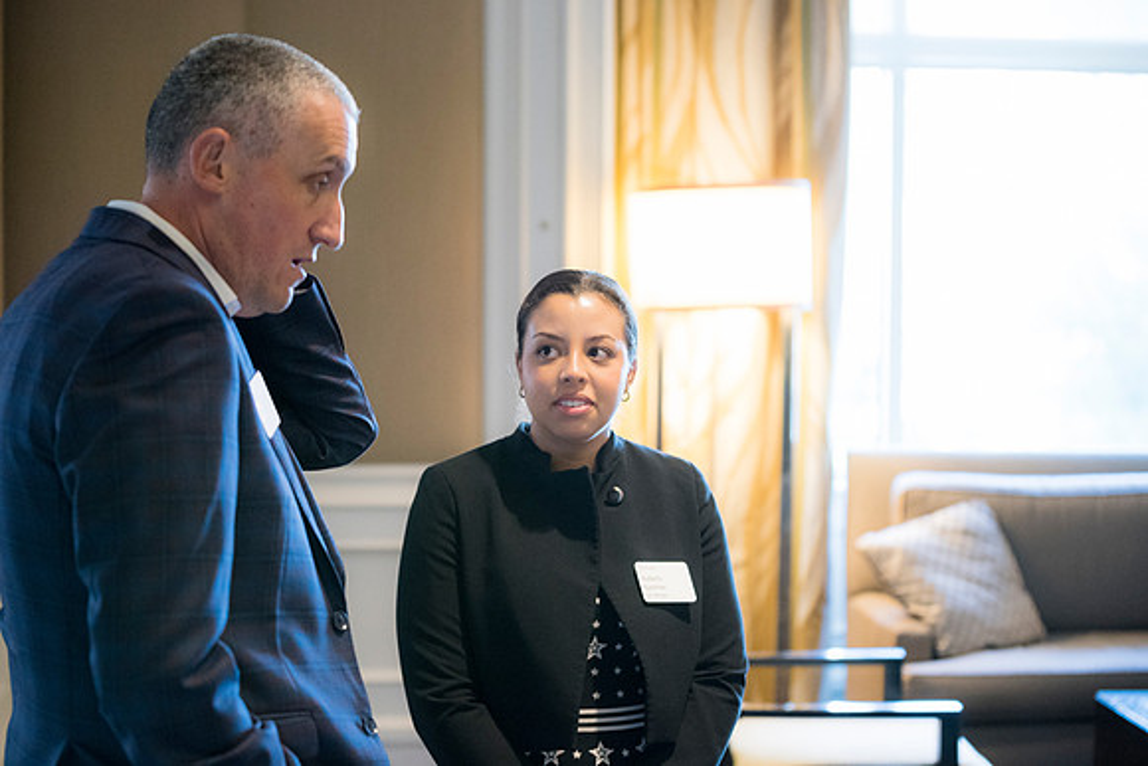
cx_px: 574
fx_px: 2233
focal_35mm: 70
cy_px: 383
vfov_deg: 19.5
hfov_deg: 28.8
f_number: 2.8
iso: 3200
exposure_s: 1/125
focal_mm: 70
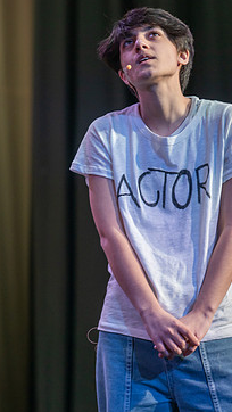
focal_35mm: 315
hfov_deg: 3.9
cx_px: 156
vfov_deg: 6.8
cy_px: 229
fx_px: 3440
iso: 200
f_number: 2.8
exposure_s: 1/250
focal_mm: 150
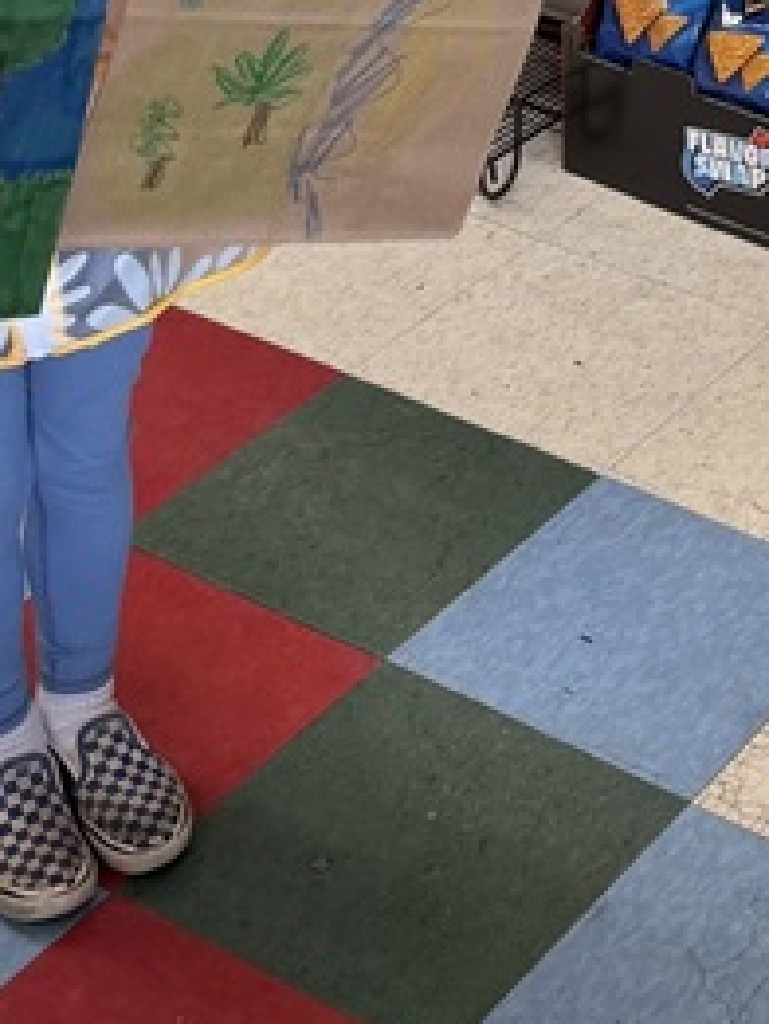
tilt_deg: -18.0
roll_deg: -1.7
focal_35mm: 94
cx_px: 832
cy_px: -396
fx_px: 2782
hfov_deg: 15.4
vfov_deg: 18.9
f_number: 1.78
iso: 160
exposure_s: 1/148
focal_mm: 6.76
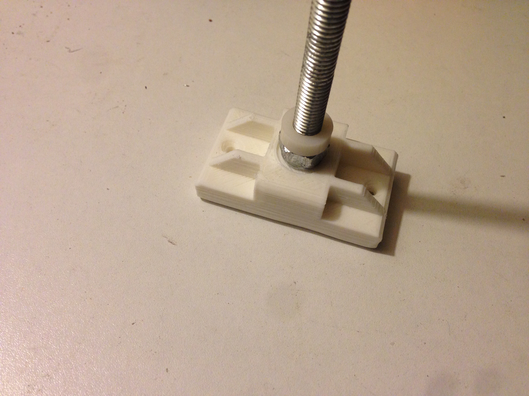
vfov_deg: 42.9
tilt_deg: -57.9
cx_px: 264
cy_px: 198
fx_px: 504
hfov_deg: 55.4
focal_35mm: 33
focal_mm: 4.12
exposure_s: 1/20
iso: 160
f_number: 2.4
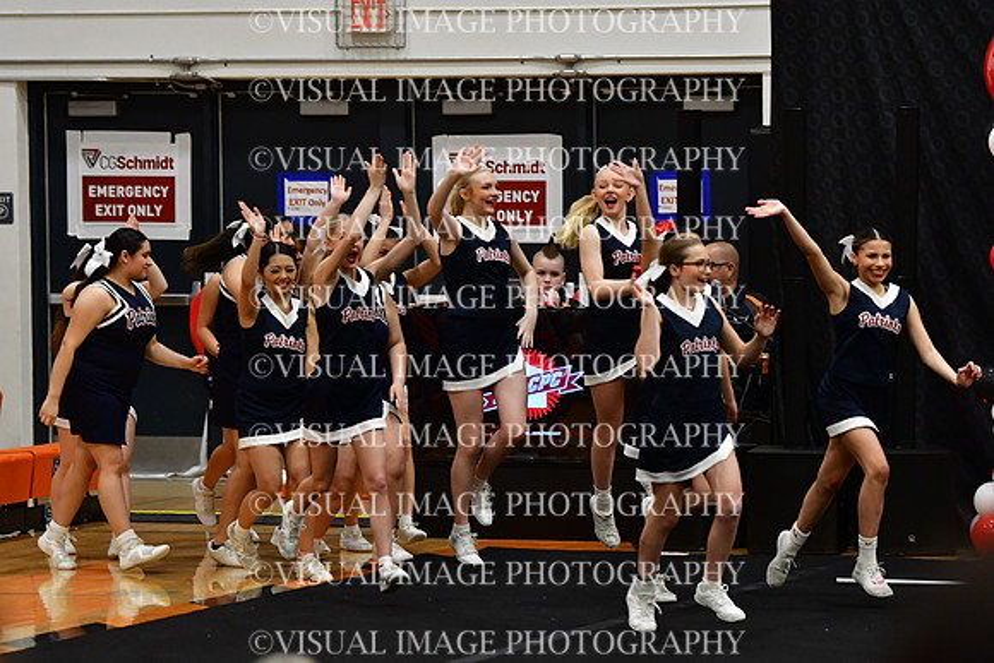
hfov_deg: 10.2
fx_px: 5578
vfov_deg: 6.8
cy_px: 332
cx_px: 497
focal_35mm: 202
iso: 4000
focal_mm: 135
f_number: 4
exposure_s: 1/500
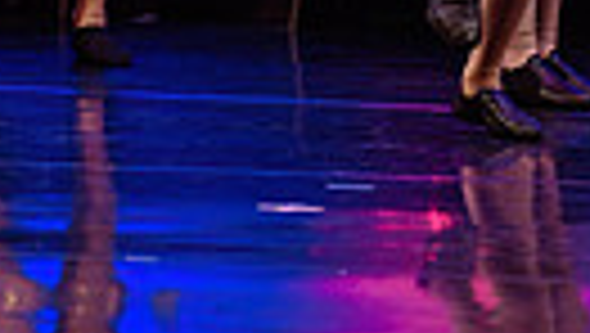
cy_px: -272
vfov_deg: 1.8
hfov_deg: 3.1
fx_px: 10759
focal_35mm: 687
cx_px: -387
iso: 1600
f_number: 2.8
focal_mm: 130
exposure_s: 1/320
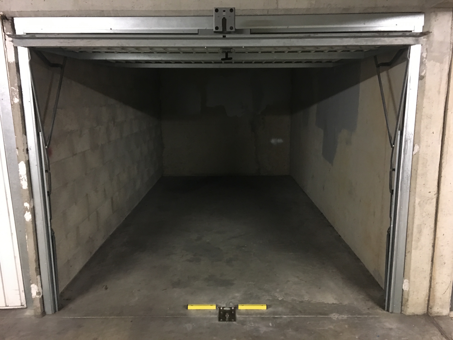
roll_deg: +0.2
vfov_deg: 48.2
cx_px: 226
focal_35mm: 29
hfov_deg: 61.7
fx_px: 380
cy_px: 170
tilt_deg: -11.5
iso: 400
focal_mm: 4.15
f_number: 2.2
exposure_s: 1/17
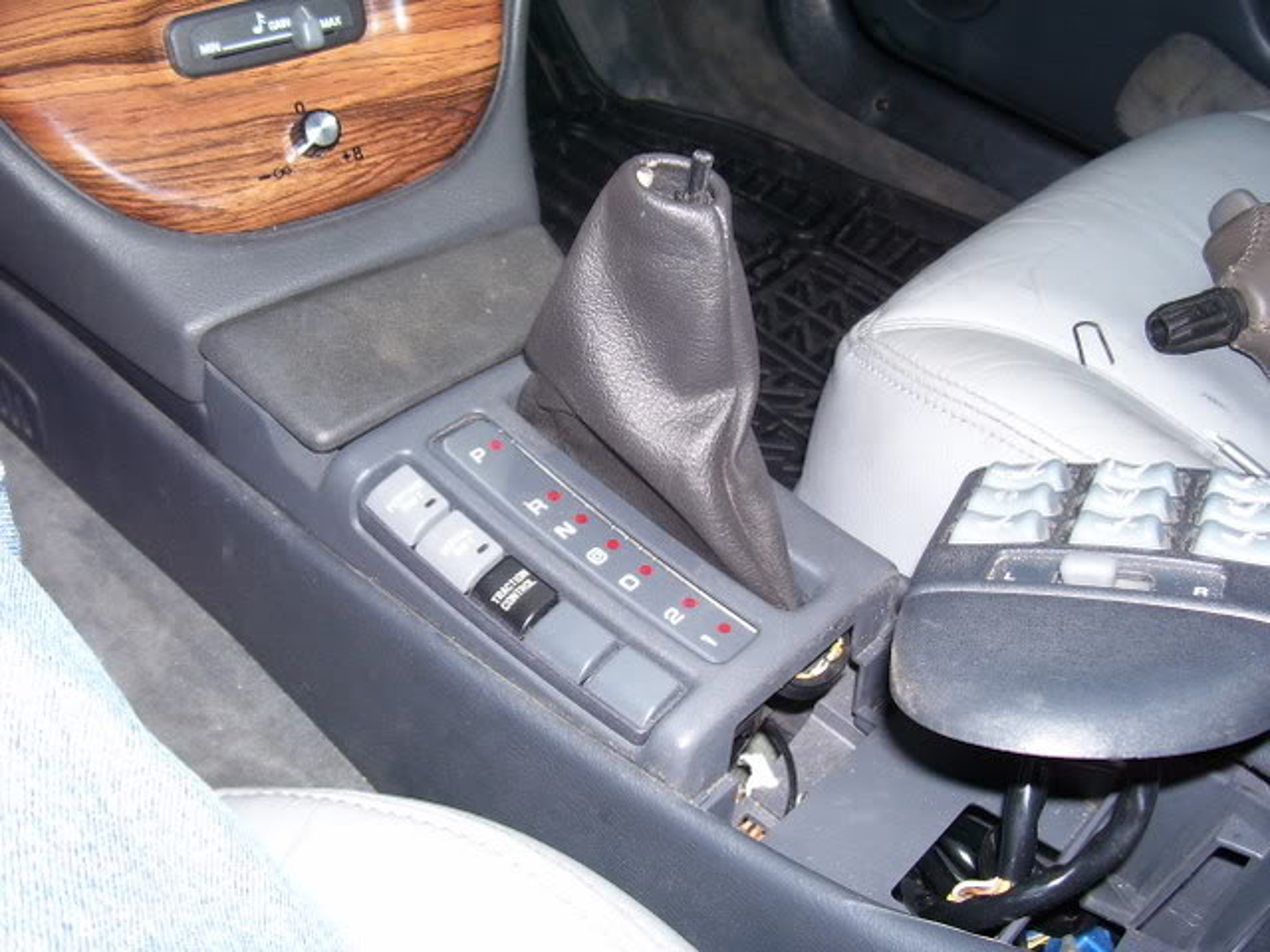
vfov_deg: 41.8
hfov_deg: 54.0
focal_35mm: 34
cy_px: 476
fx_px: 1247
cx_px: 635
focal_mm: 5.6
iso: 125
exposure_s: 1/60
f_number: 2.7
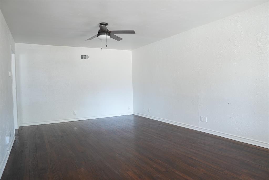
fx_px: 179
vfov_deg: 53.1
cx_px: 134
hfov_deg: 73.7
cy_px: 90
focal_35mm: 24
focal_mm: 24
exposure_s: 1/125
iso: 800
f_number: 2.8
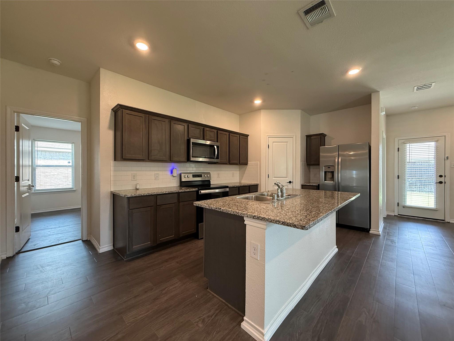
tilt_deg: -0.3
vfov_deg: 85.7
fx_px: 184
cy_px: 170
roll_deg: -0.2
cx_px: 227
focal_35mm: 14
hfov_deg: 102.1
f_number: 2.2
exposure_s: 1/60
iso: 250
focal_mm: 2.22
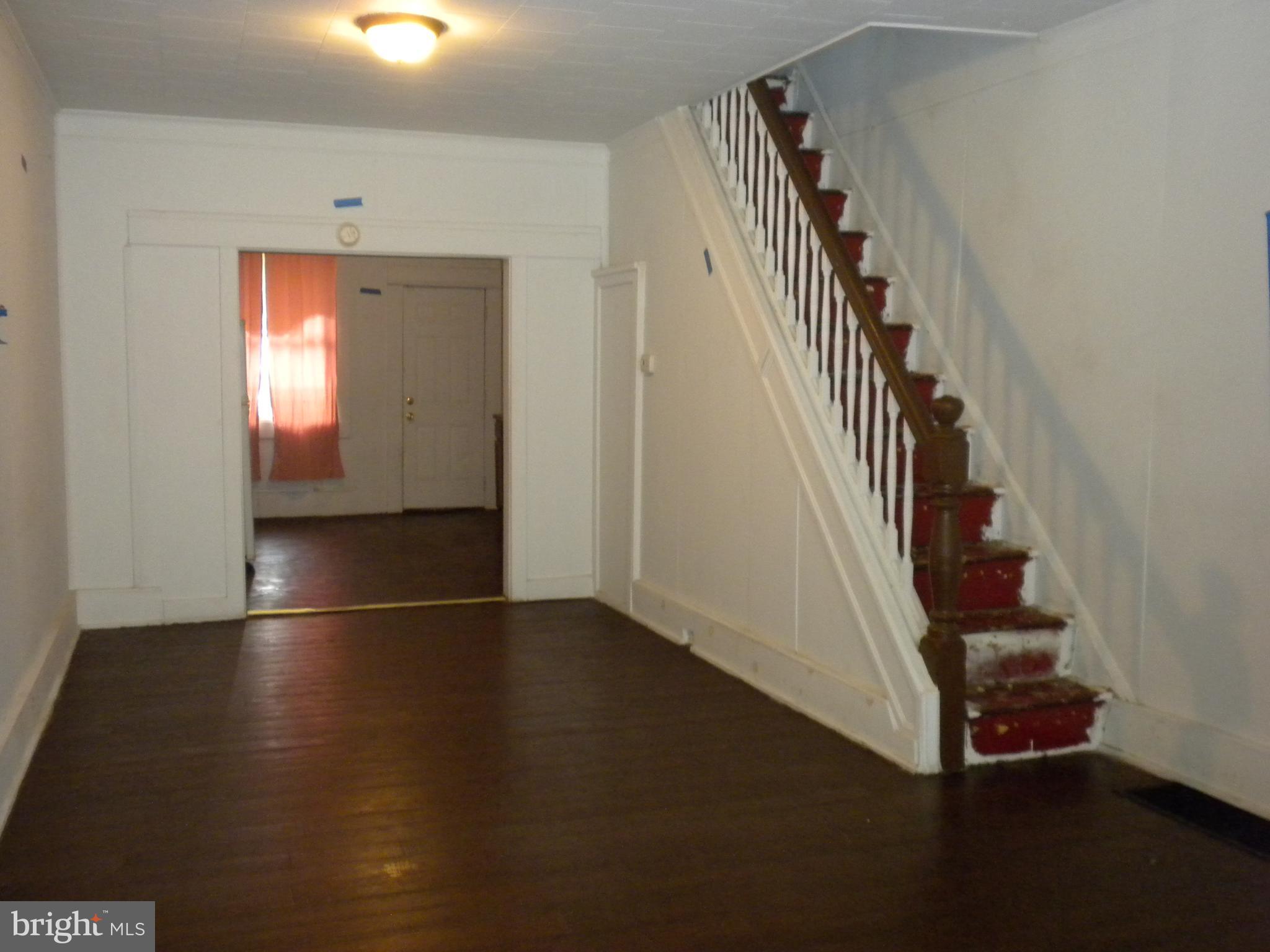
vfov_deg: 38.7
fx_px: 1357
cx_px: 635
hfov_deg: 50.1
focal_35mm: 37
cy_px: 476
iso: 447
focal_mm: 6.6
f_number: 3.5
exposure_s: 1/30
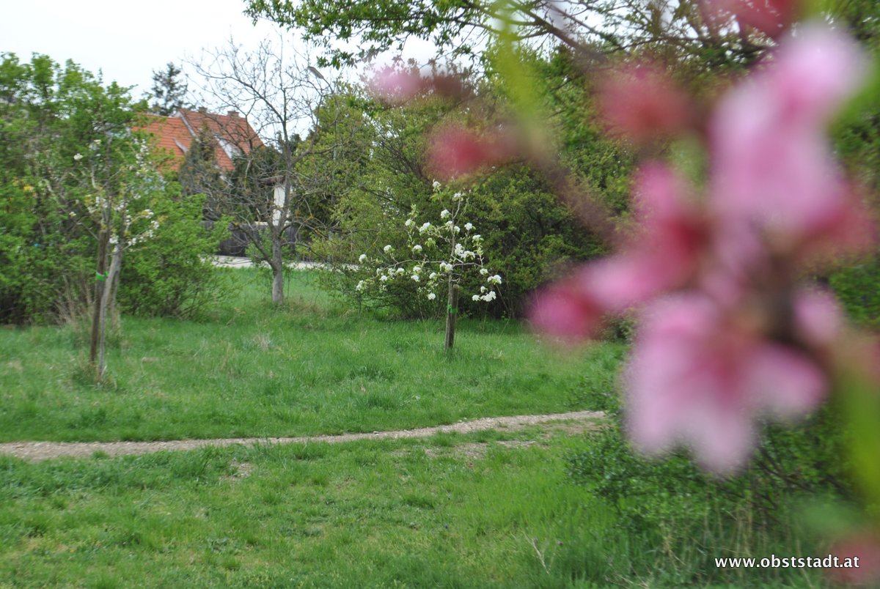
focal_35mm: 82
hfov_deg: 24.6
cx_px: 440
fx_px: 2020
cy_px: 294
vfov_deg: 16.6
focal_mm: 55
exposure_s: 1/60
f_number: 8
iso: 110
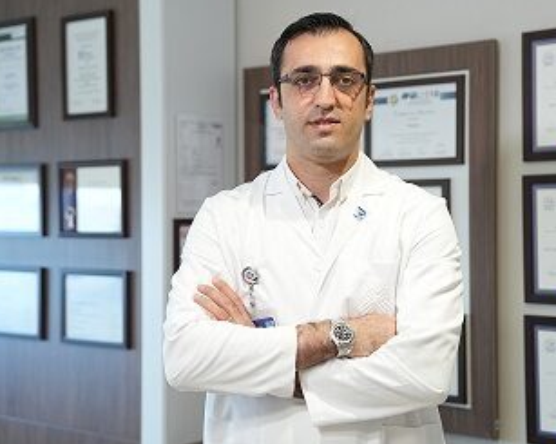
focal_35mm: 68
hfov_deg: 27.9
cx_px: 315
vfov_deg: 22.4
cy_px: 216
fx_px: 1118
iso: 1000
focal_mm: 57
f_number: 2.8
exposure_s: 1/250
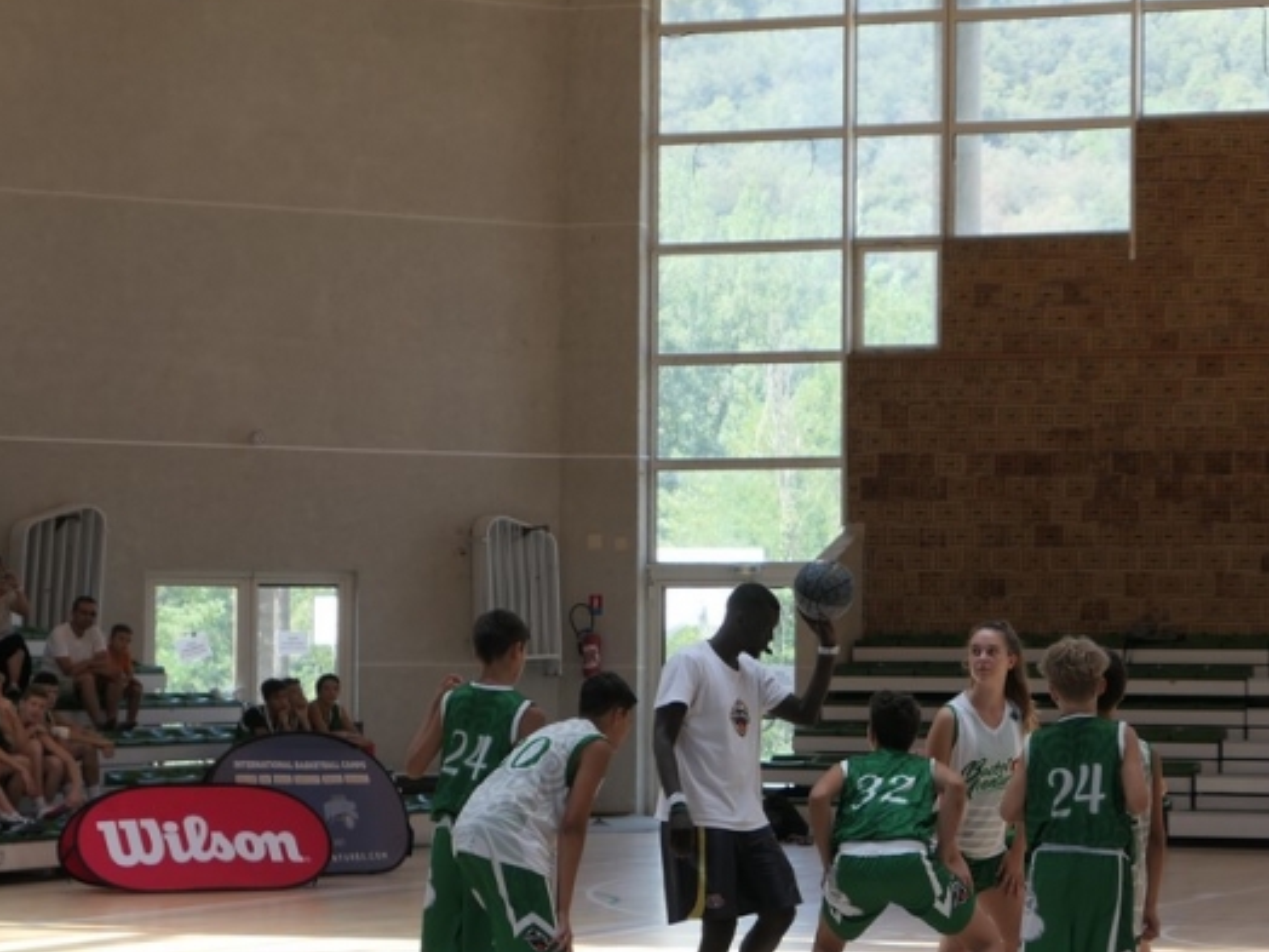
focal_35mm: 119
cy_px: 579
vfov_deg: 12.4
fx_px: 4362
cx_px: 920
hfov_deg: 16.5
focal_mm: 26.4
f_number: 2.8
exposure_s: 1/200
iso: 125
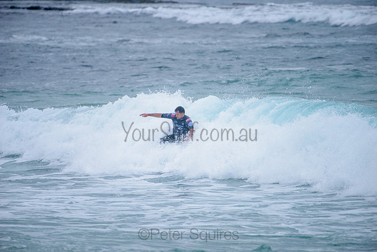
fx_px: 5237
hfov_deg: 4.1
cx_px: 188
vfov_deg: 2.8
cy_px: 126
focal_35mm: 500
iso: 250
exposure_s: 1/2000
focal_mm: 500
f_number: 5.6
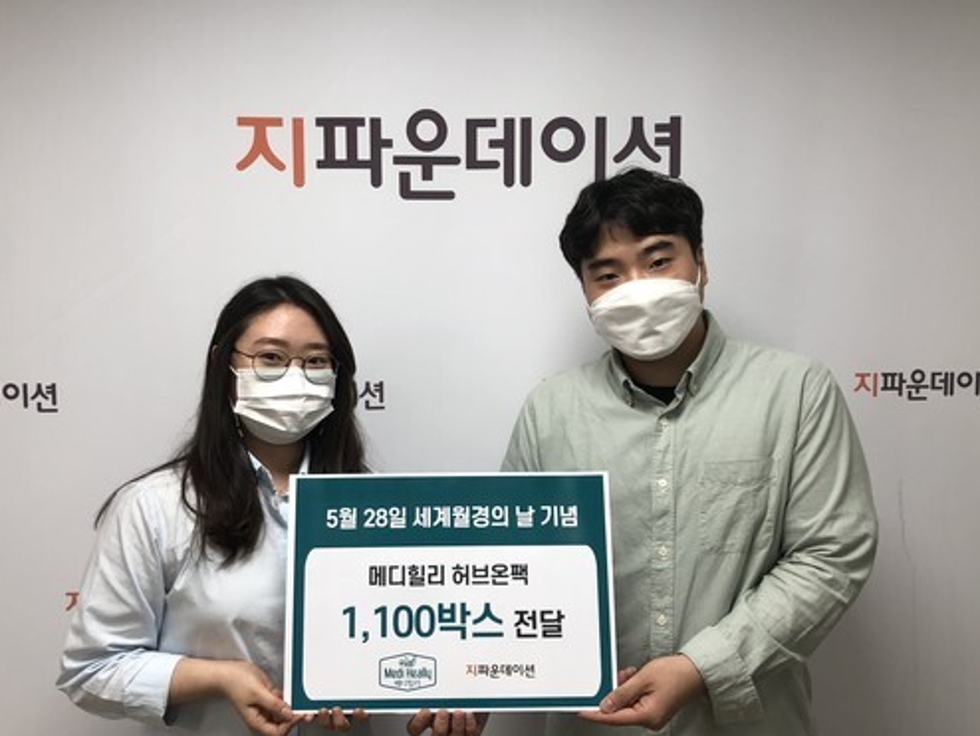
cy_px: 351
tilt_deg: -5.3
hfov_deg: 53.9
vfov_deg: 41.8
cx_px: 458
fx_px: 963
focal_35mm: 34
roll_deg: +0.1
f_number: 1.8
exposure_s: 1/120
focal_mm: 4
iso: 50
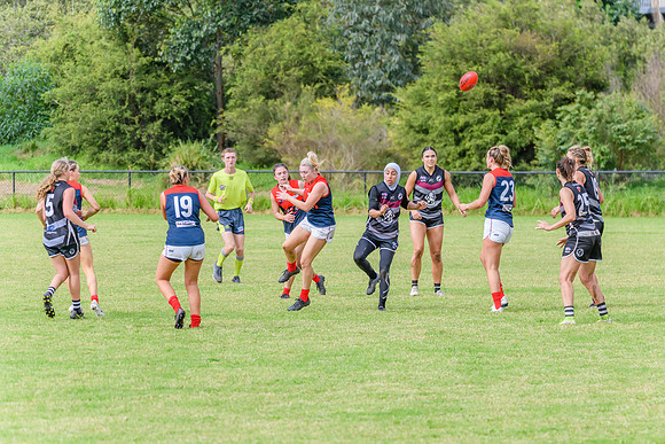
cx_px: 370
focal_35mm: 248
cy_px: 244
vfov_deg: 5.5
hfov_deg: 8.3
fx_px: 4587
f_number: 5.6
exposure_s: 1/2000
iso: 800
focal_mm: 220
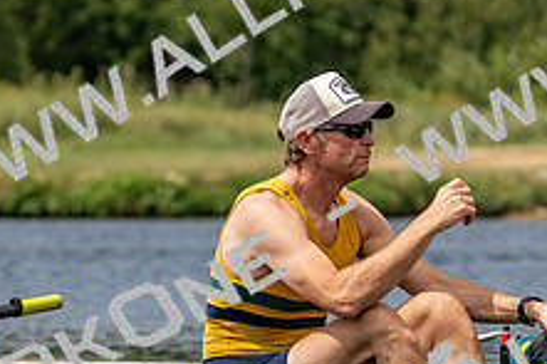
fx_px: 7986
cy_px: 224
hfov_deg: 3.9
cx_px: 215
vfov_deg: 2.6
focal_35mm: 526
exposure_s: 1/1600
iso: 200
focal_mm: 200
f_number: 5.6
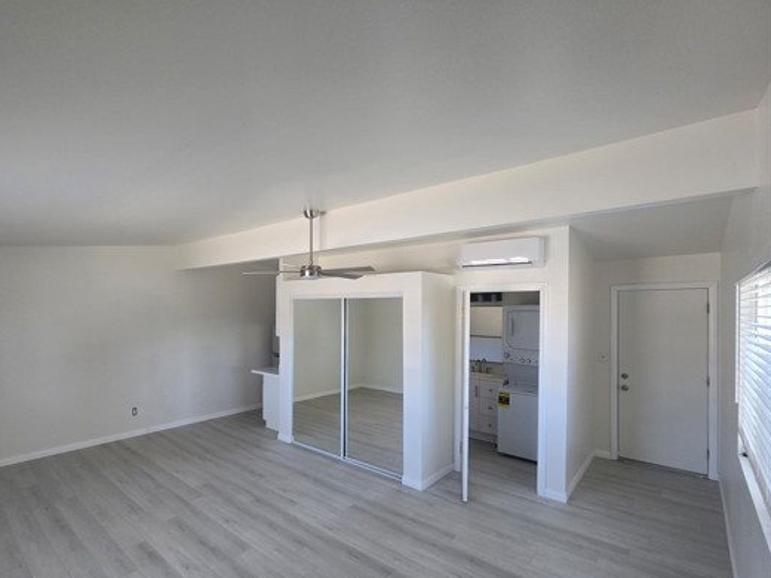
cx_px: 300
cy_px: 316
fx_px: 356
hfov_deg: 93.0
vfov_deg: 77.9
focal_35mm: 16
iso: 100
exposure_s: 1/60
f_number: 2.2
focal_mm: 2.2
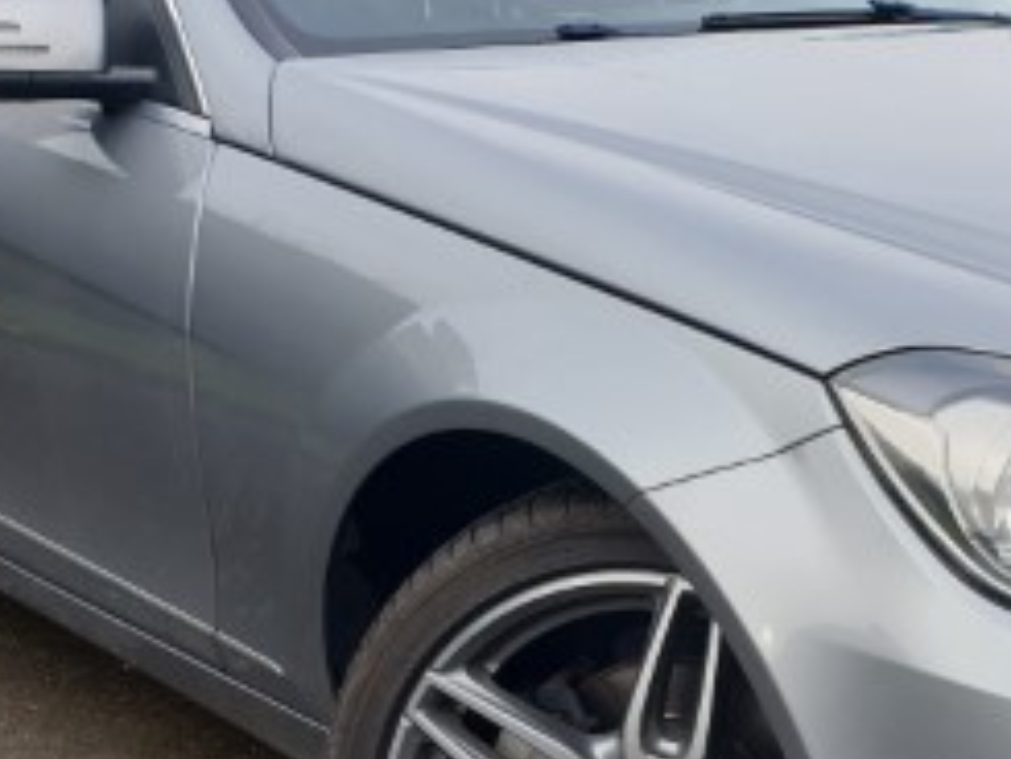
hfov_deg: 28.2
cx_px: 730
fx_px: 1987
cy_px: 458
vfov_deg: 21.6
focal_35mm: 68
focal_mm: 4.3
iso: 50
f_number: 2.4
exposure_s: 1/292
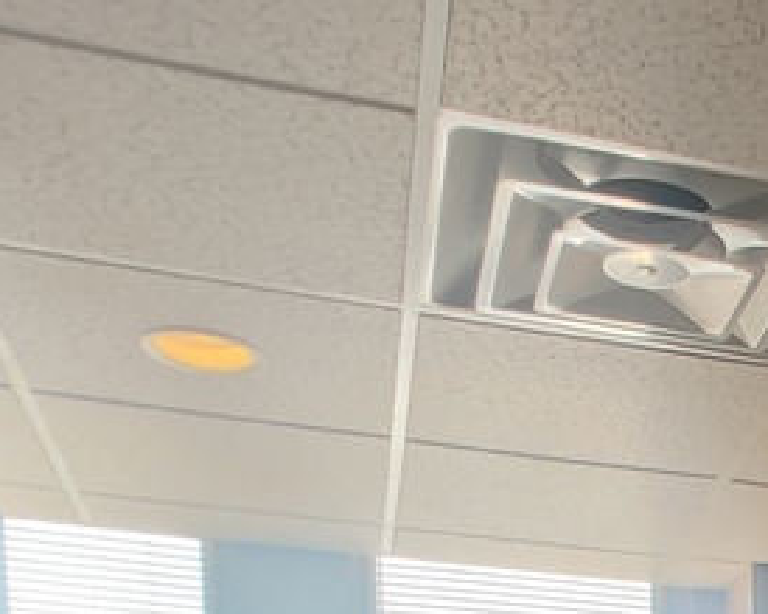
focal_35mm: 77
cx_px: 1026
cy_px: 1200
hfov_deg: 22.0
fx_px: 1750
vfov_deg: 15.9
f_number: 1.9
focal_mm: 1.78
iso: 50
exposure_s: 1/60
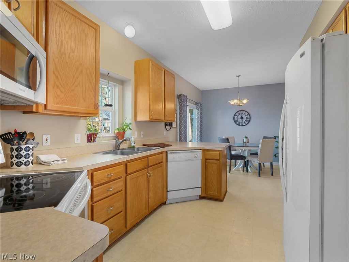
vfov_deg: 78.1
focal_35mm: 16
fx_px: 161
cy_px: 131
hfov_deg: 94.5
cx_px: 174
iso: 200
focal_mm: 8
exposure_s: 1/2.5
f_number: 6.3
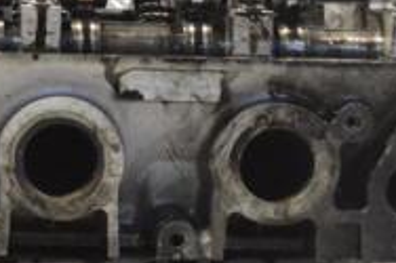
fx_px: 1264
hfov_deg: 16.9
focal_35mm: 115
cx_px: -105
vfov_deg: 11.8
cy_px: 11
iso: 3200
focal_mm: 24
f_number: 5.6
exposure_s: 1/160
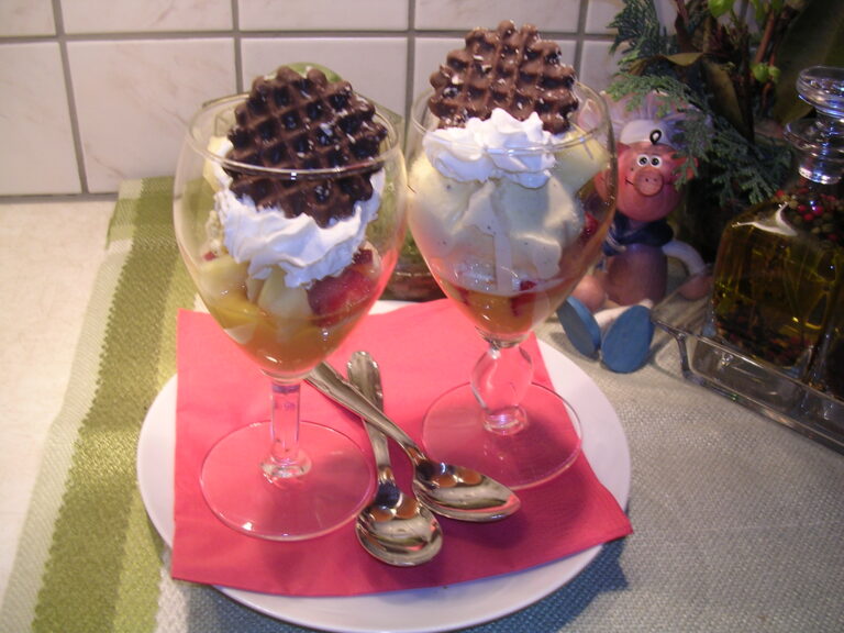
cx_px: 422
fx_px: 927
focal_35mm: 38
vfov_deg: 37.7
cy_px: 316
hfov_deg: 49.0
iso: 100
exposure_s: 1/33.1
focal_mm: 5.8
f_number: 2.8
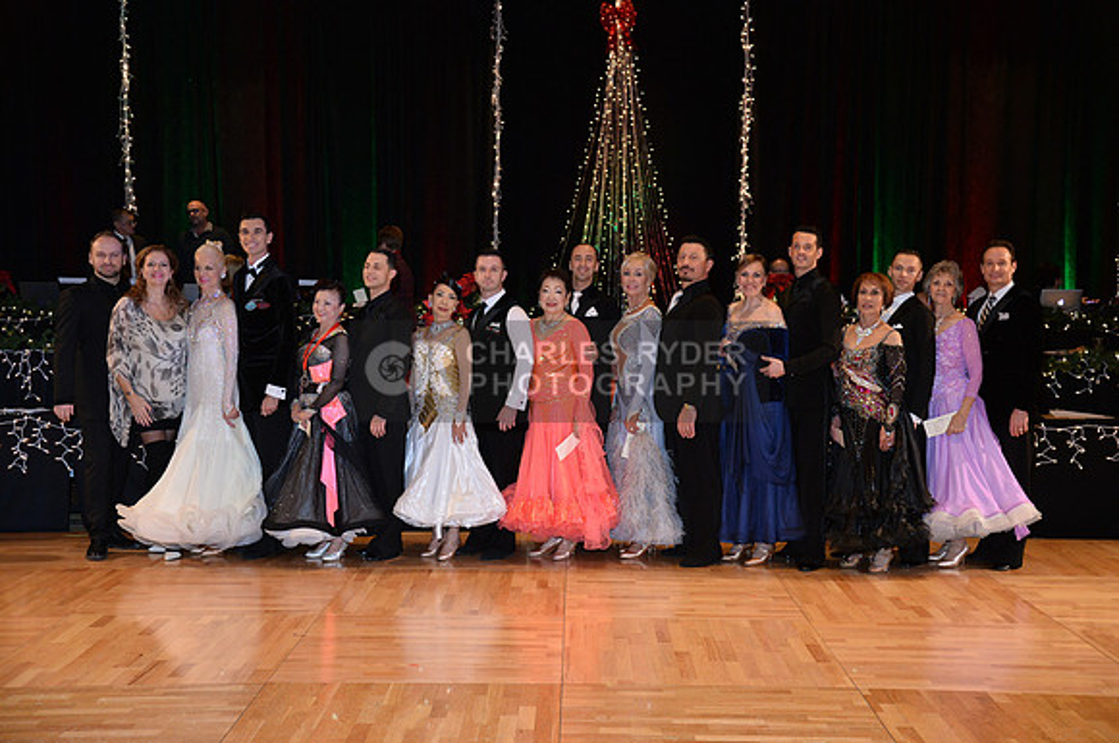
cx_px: 560
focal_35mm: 46
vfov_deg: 29.2
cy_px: 372
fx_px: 1428
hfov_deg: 42.8
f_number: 4.5
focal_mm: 46
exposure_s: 1/250
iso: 1600
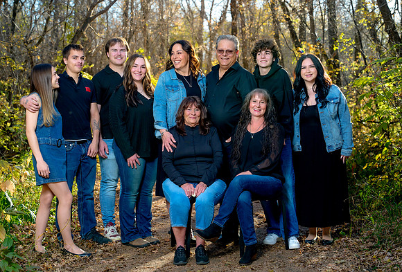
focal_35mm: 60
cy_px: 128
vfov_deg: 22.8
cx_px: 185
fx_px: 675
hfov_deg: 33.1
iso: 640
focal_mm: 56
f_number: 4
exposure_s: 1/160
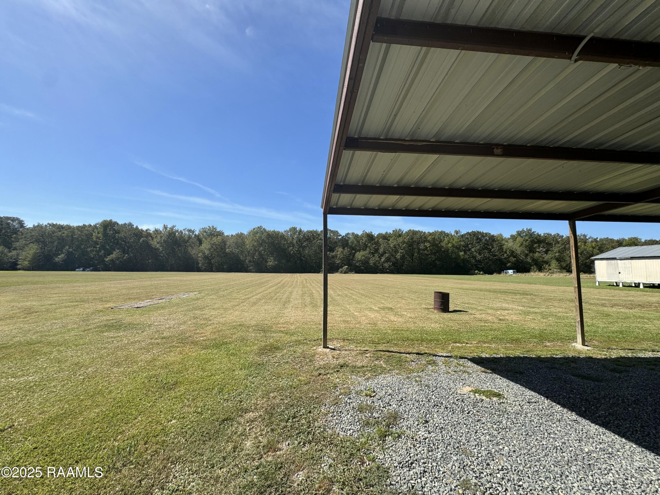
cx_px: 330
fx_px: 267
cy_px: 248
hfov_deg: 102.1
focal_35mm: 14
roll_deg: -1.8
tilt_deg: +5.9
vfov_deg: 85.7
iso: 50
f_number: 2.2
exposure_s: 1/1506
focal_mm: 2.22
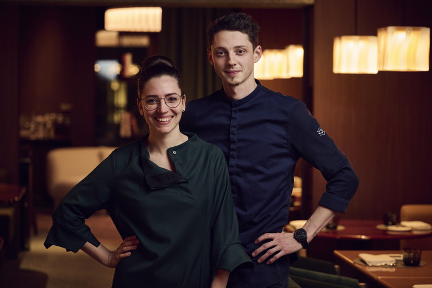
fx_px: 1260
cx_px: 216
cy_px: 144
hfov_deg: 19.5
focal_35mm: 105
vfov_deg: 13.0
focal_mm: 105
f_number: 4
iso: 1600
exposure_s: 1/200
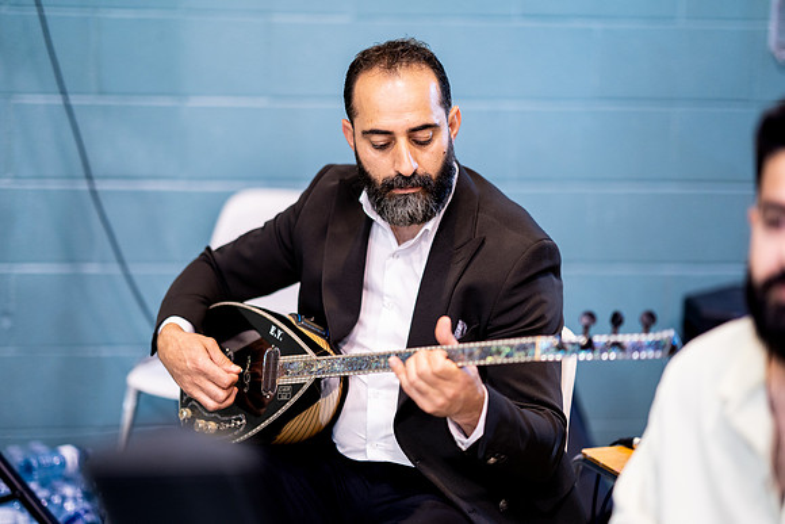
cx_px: 392
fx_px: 1854
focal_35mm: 85
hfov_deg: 23.9
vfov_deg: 16.1
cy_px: 262
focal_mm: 85
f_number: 1.4
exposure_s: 1/200
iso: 640
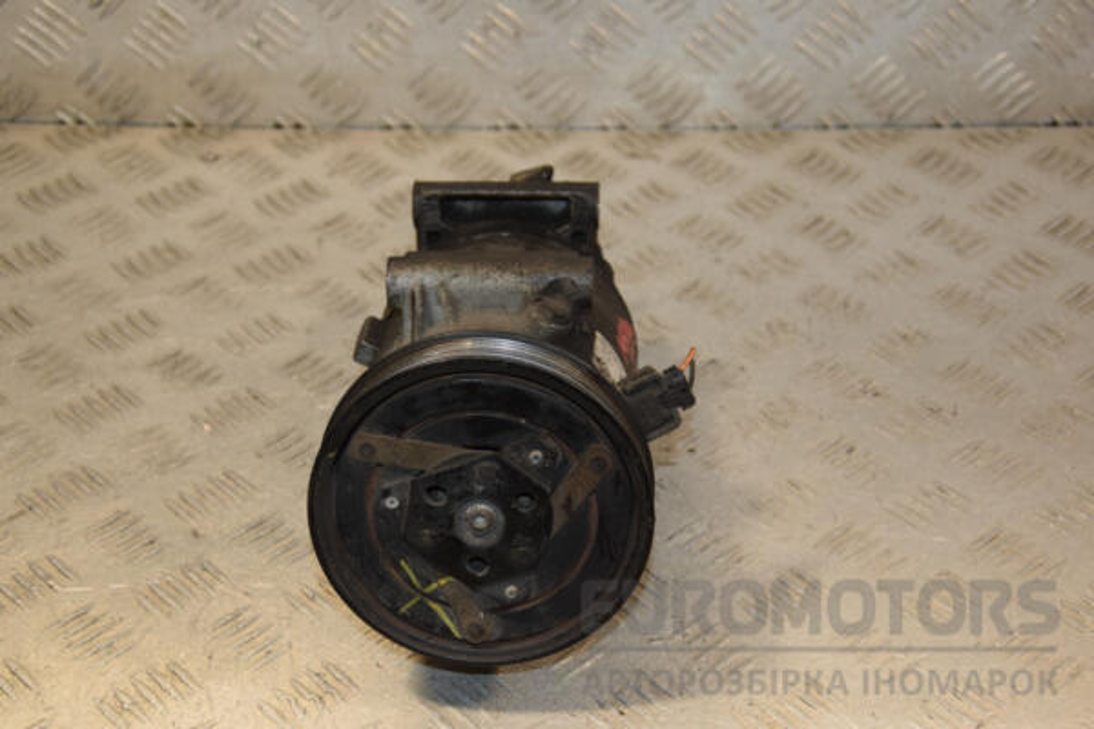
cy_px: 364
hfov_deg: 28.1
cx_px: 547
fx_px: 2188
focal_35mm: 72
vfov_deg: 18.9
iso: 800
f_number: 5.6
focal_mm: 48
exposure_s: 1/200
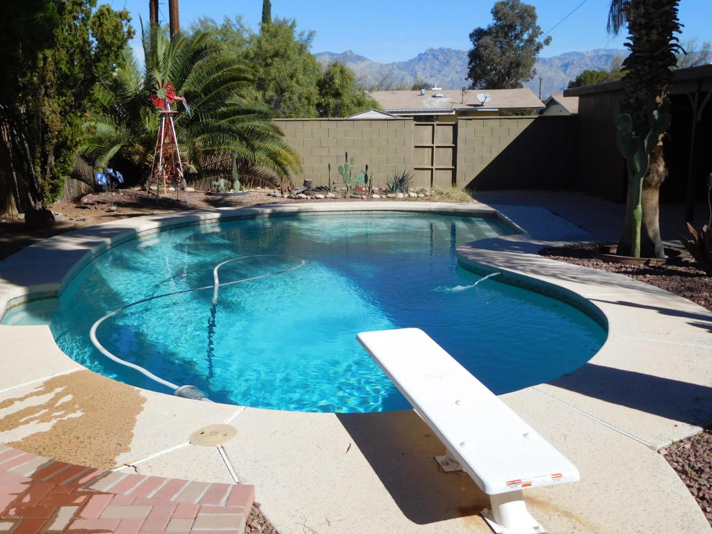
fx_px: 658
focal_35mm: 32
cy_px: 267
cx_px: 356
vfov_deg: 44.2
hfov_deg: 56.8
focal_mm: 5.7
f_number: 7.2
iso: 125
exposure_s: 1/400
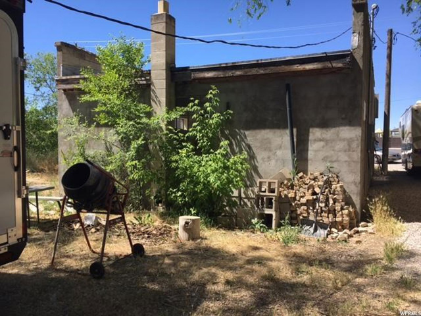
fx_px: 353
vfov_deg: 48.2
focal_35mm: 29
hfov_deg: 61.7
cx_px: 210
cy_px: 158
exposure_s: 1/725
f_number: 2.2
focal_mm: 4.15
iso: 25
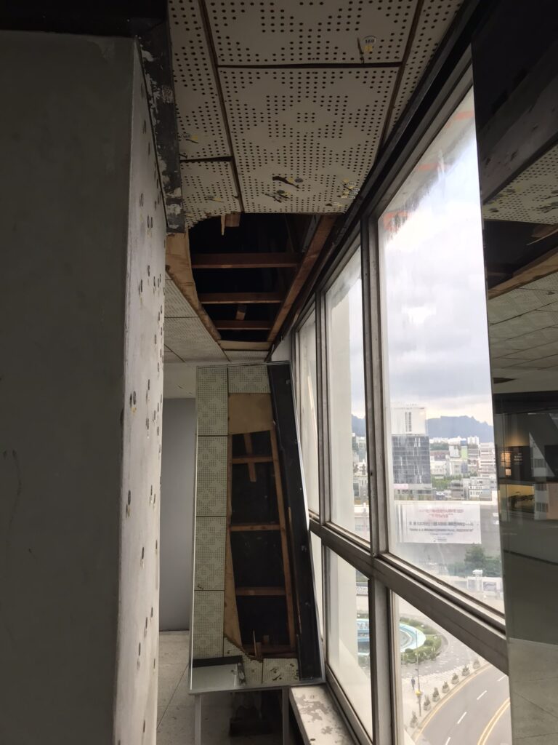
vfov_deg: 63.4
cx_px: 279
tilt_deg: +8.2
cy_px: 372
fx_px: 602
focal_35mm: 28
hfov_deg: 49.7
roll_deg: +1.0
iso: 40
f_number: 1.8
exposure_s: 1/120
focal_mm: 3.99
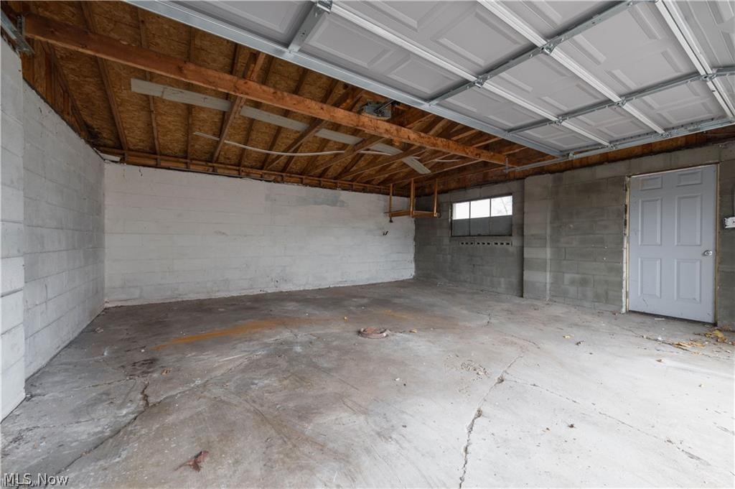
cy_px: 244
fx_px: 286
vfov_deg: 81.1
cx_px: 368
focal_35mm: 14
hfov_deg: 104.3
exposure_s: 1/2
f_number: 9
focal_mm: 14
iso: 200
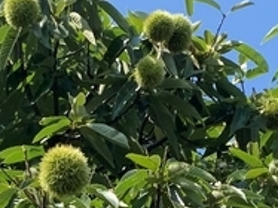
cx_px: 178
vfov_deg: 8.7
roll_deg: +2.1
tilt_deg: +40.7
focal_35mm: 167
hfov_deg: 11.8
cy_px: 300
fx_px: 1340
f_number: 1.8
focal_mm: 4.25
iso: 25
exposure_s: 1/1149
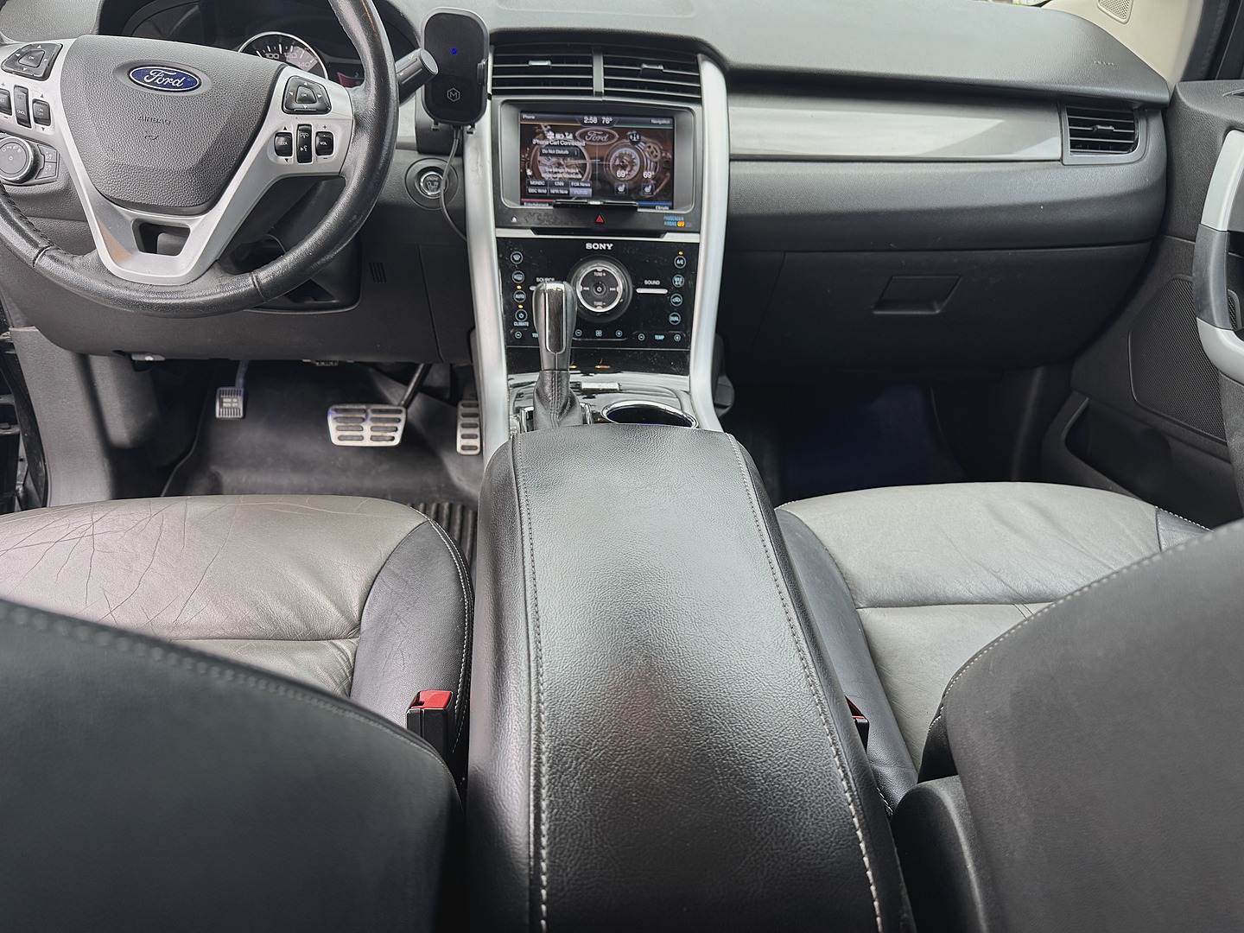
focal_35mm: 24
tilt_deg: -29.4
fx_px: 862
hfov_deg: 71.6
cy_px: 466
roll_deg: -2.6
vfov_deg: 56.8
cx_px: 622
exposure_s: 1/81
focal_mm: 6.76
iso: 64
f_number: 1.78
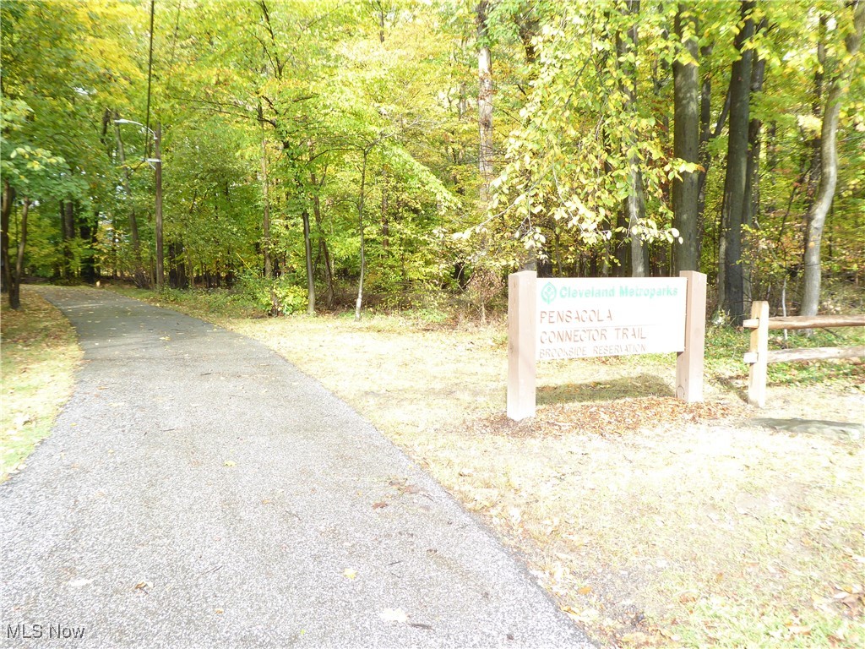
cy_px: 324
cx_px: 432
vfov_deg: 48.2
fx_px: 725
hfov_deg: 61.7
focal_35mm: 29
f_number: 3.5
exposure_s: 1/60
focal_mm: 5
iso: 100
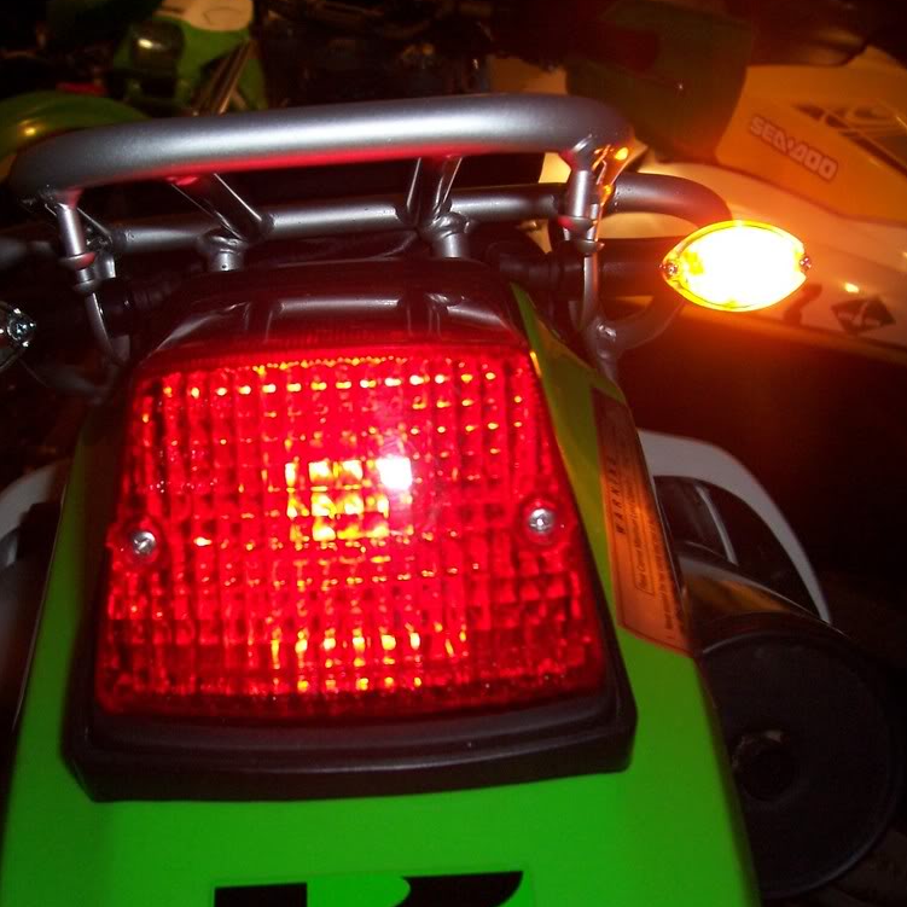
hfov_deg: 40.7
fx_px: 1215
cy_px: 446
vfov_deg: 40.9
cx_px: 345
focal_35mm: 41
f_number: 2.7
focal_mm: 5.6
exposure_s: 1/60
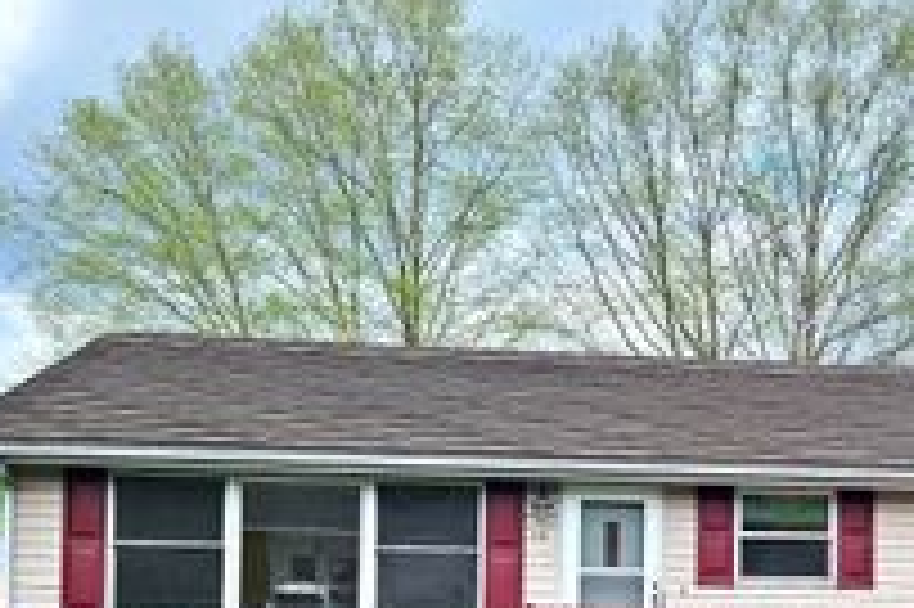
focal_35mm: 59
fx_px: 1497
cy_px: 583
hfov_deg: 32.4
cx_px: 815
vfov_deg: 22.2
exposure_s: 1/2134
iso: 25
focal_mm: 5.4
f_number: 1.8
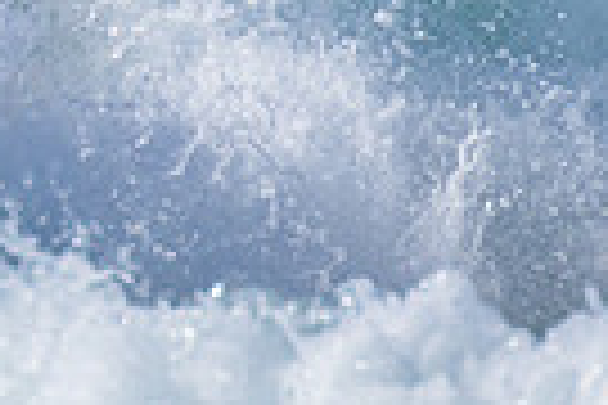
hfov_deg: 0.4
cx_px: -131
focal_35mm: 4684
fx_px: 79101
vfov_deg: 0.3
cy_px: -387
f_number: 11
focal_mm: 800
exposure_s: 1/800
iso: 320
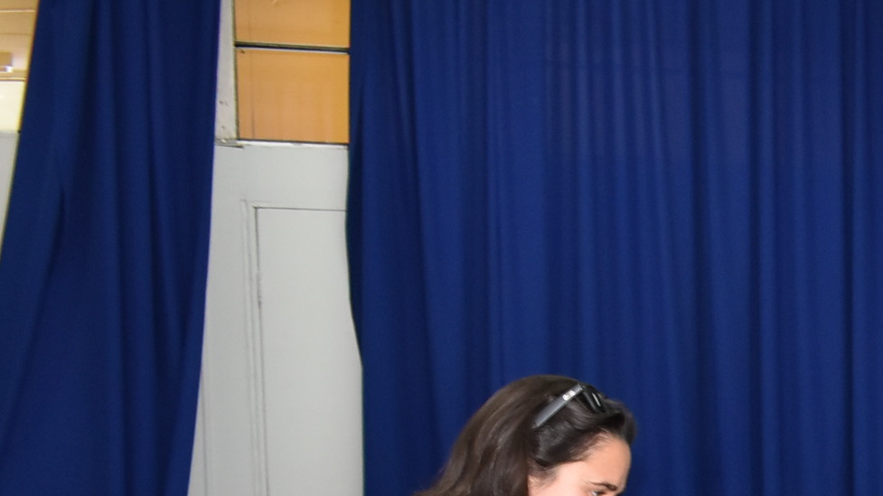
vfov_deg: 10.8
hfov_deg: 18.2
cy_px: 871
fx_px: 2481
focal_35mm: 106
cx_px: 1280
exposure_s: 1/60
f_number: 4
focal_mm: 22
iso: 800
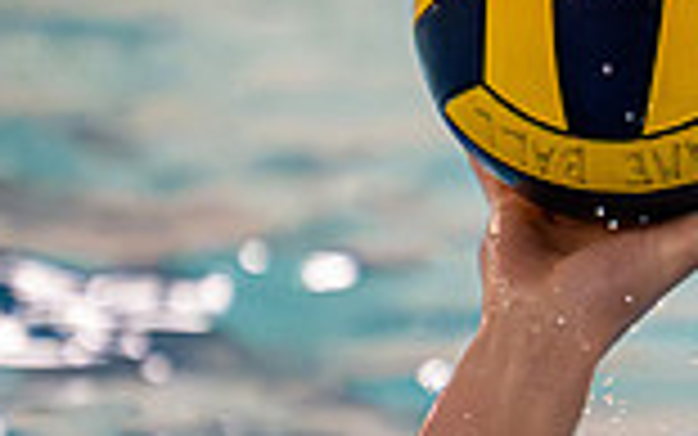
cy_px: 234
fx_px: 28240
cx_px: 1189
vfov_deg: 0.9
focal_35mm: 1484
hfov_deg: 1.4
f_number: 4
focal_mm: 280
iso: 18000
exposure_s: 1/1000
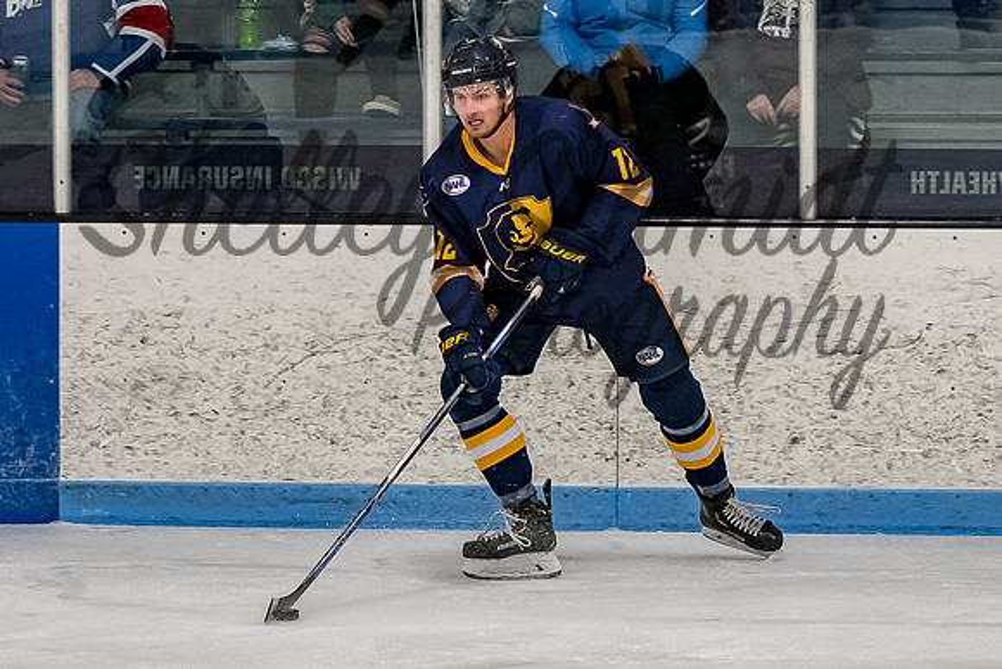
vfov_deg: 4.9
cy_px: 326
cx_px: 562
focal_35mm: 284
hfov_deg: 7.3
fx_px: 7893
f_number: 3.2
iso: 1600
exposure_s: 1/800
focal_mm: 95
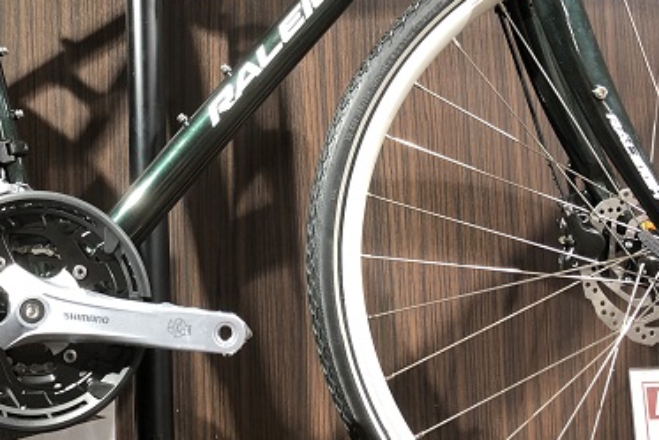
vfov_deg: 21.3
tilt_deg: +6.5
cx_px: 170
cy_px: 86
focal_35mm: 63
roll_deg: +2.0
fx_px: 1154
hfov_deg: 31.4
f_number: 1.8
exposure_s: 1/20
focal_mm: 3.99
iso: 32
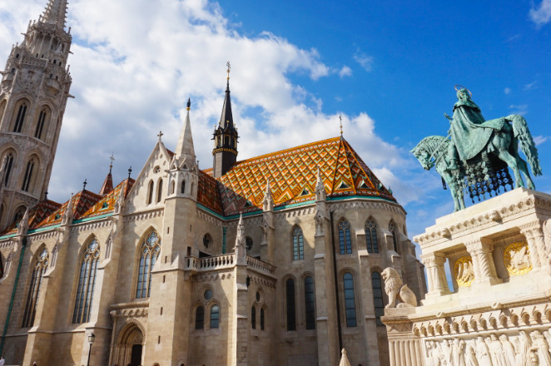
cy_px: 166
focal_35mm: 29
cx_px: 280
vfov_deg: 44.8
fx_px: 443
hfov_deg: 63.7
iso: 100
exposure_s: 1/160
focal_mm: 16
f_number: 14
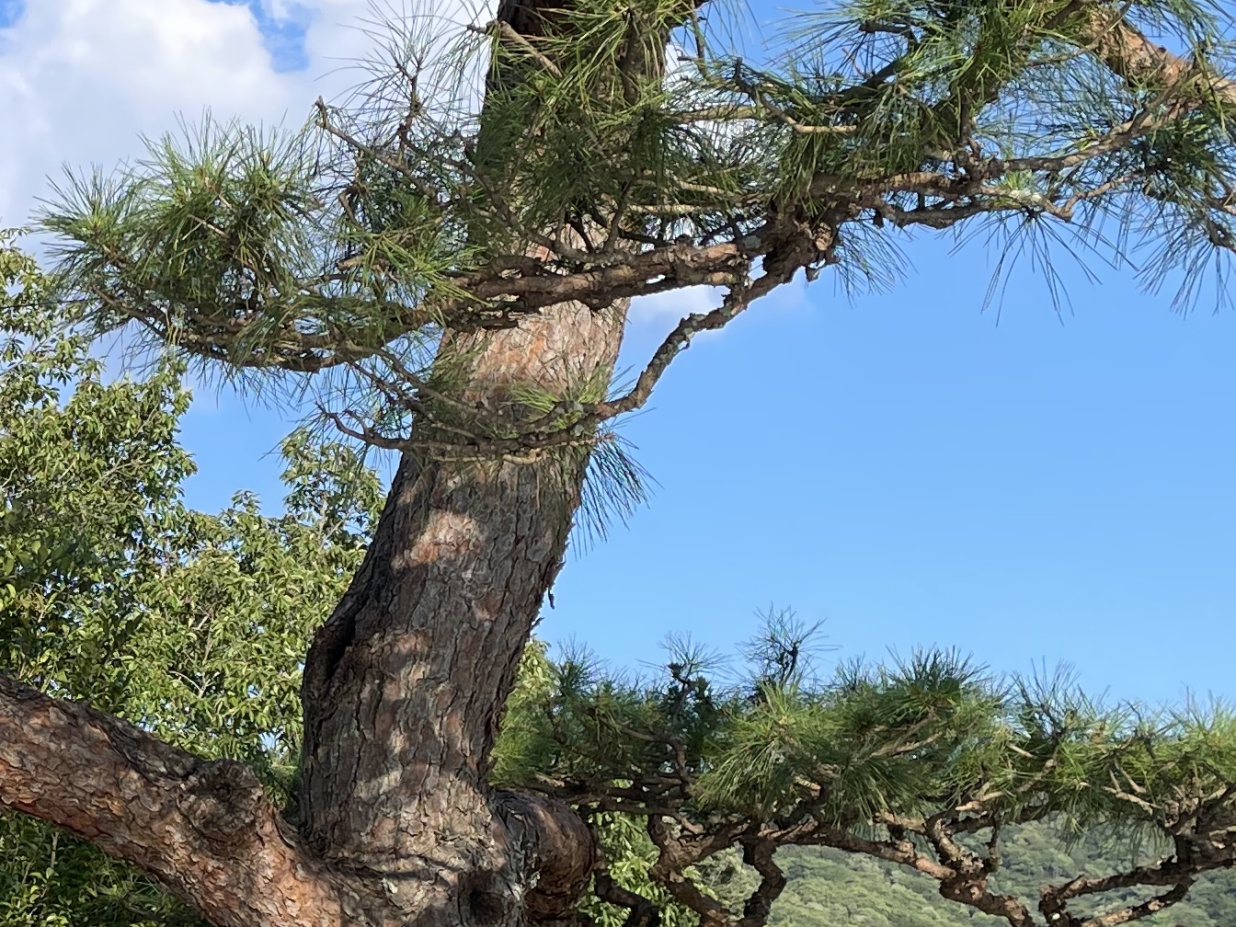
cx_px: -26
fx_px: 2785
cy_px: 661
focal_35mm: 78
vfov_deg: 18.8
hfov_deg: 23.8
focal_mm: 4.2
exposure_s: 1/1595
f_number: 1.6
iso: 32
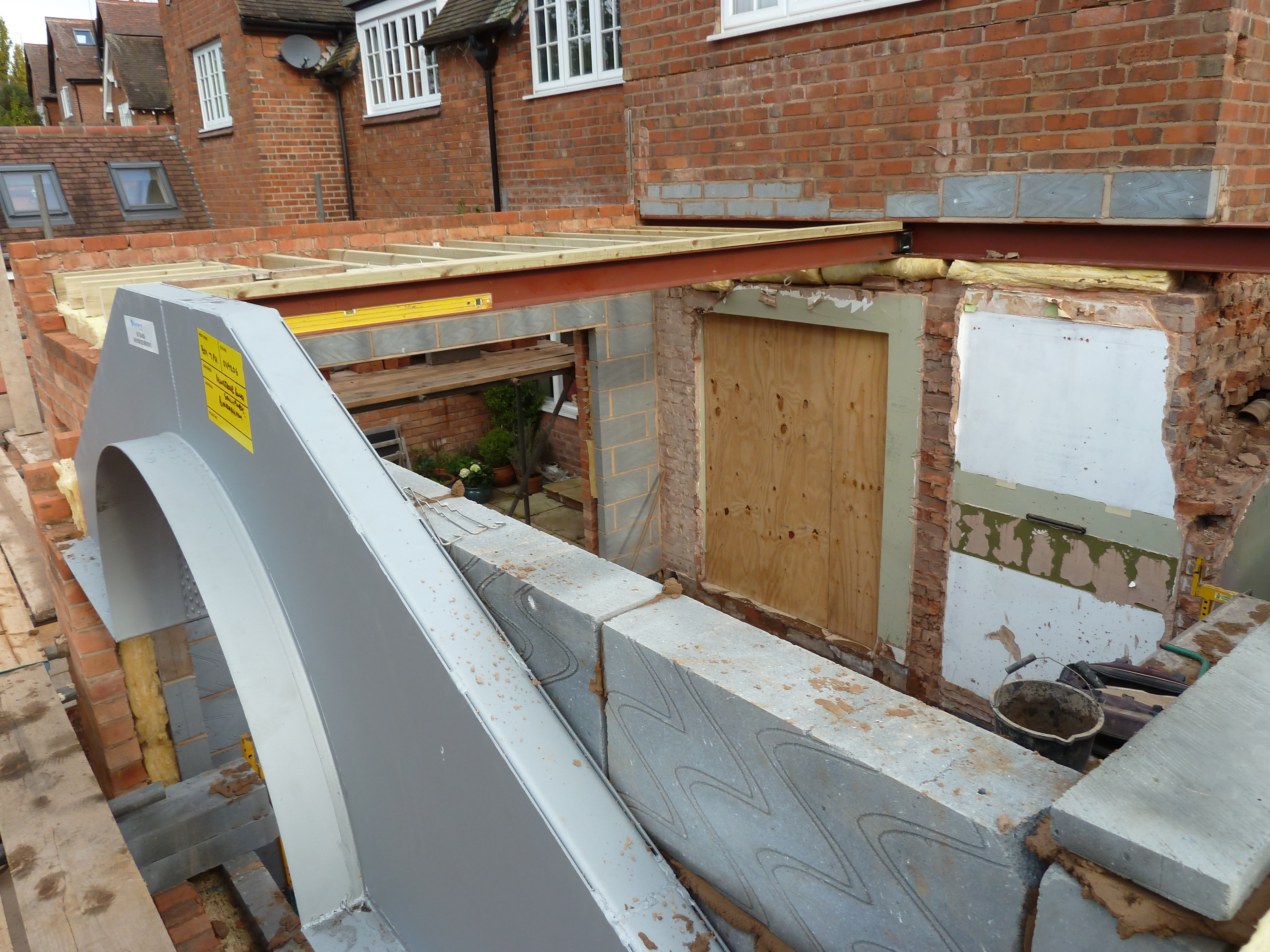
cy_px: 476
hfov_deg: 69.4
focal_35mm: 25
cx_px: 635
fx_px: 917
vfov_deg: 54.9
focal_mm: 4.1
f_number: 4
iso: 80
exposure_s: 1/125
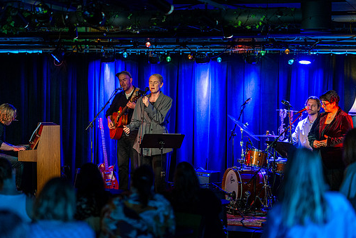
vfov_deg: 14.1
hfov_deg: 21.0
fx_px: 959
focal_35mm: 97
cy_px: 125
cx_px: 156
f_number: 1.4
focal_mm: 85
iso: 2500
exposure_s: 1/200
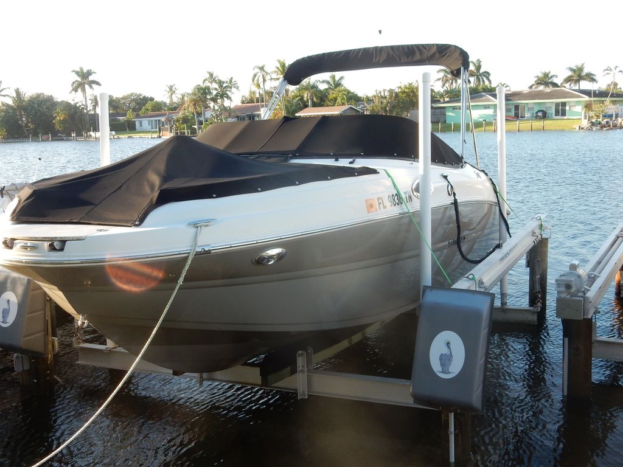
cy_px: 234
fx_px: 774
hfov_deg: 43.9
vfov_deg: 33.6
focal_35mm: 43
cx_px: 312
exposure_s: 1/200
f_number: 4.2
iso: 125
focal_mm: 7.6
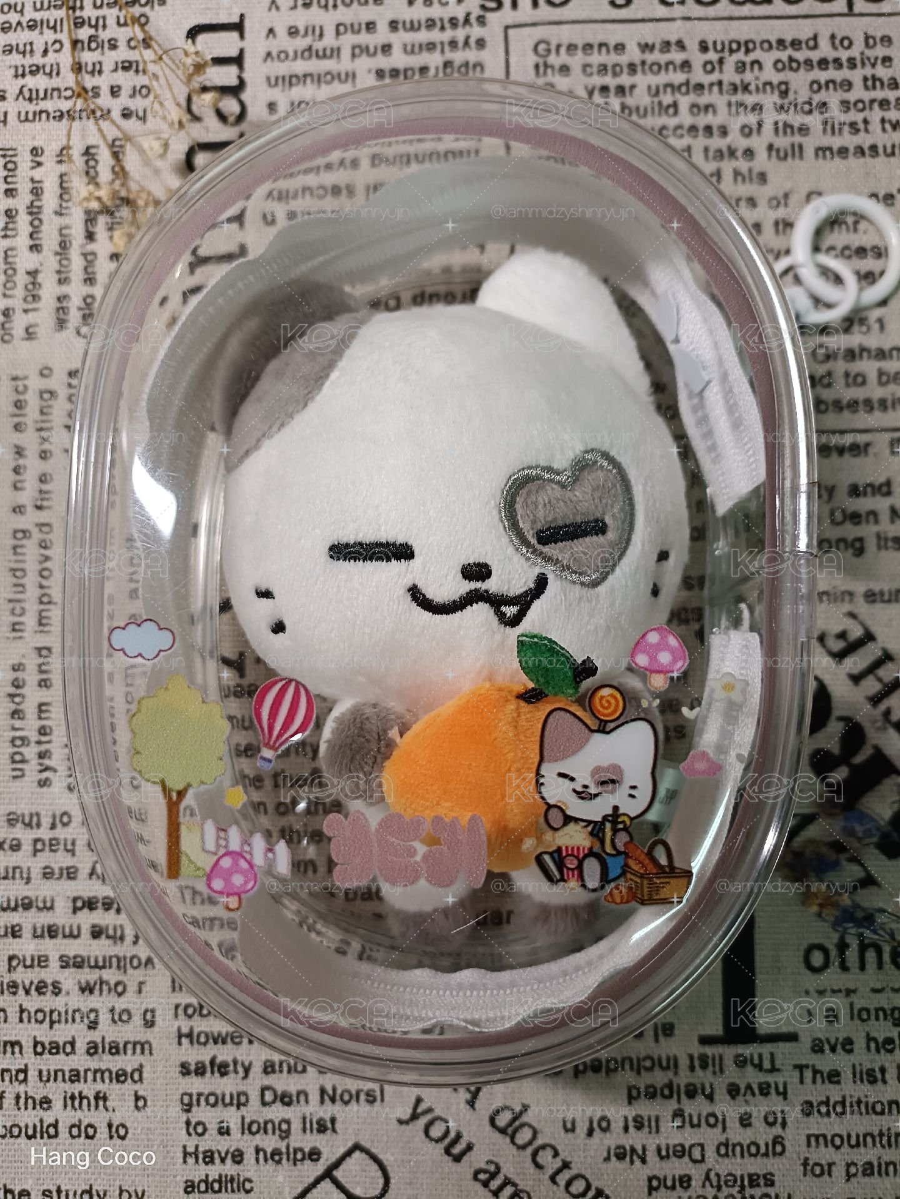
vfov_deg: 69.4
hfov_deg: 54.9
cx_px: 450
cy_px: 600
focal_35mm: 25
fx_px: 867
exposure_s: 1/60
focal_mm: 4.74
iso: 895
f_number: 1.79
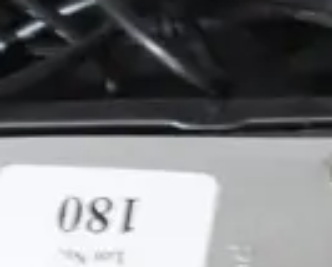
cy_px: 297
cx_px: 584
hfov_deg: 8.3
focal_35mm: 225
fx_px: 2216
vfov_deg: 6.9
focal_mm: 15
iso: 3200
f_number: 3.6
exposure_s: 1/40
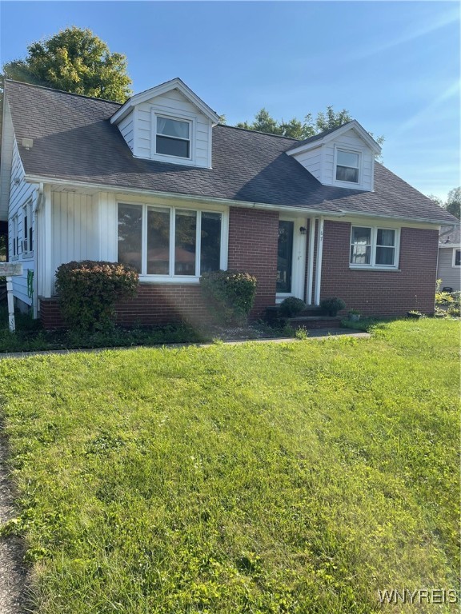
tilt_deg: -2.8
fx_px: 462
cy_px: 307
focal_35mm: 26
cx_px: 230
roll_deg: -0.3
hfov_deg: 53.1
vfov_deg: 67.3
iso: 32
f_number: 1.6
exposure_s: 1/2132
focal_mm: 4.2
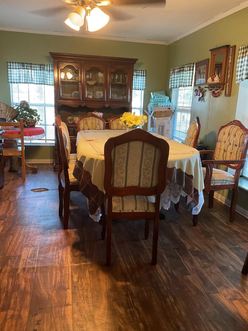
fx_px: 287
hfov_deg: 46.8
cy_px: 167
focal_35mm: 30
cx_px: 124
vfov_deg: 60.0
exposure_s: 1/40
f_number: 1.8
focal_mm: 3
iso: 200
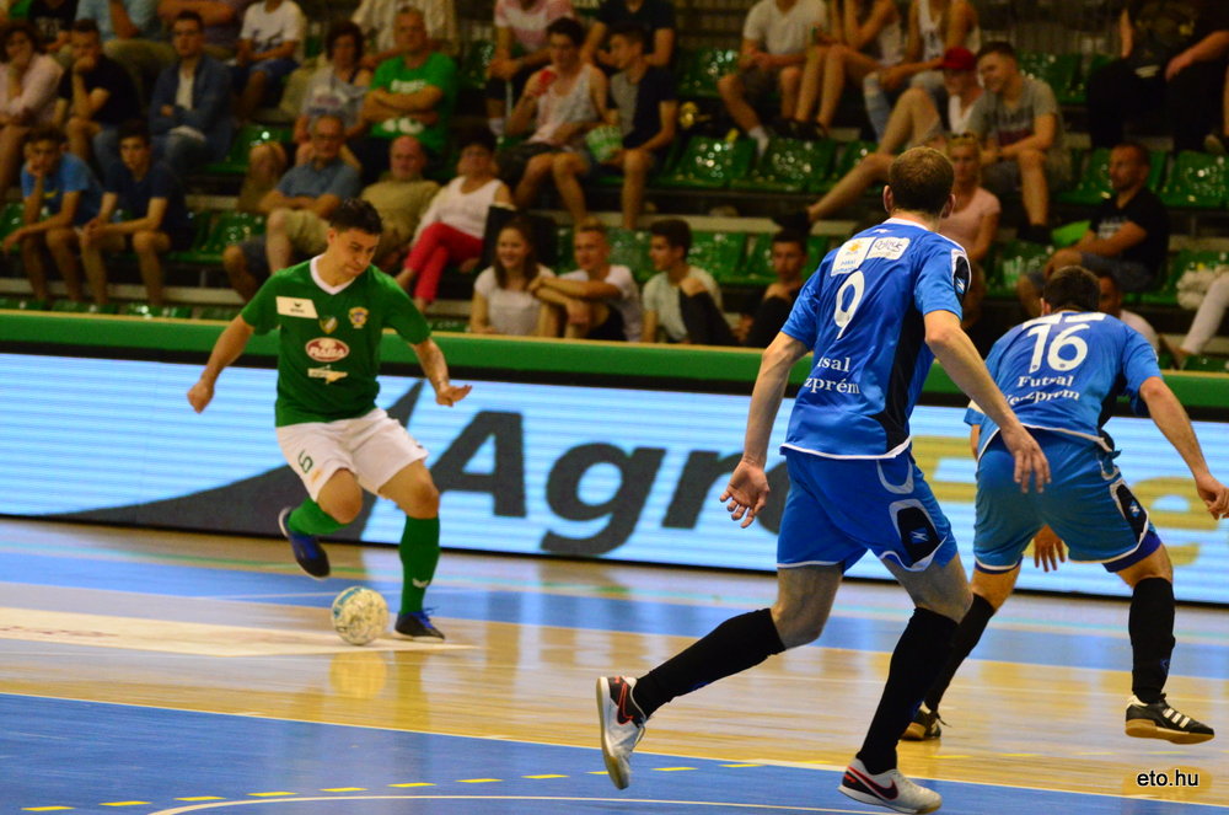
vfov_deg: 6.8
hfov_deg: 10.2
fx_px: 6901
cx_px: 614
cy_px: 408
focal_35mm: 202
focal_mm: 135
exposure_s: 1/500
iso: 5000
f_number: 4.8
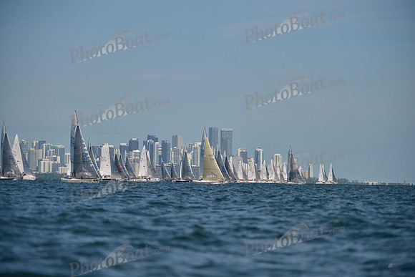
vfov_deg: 6.9
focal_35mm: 200
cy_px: 138
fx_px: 2306
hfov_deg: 10.3
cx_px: 208
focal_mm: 200
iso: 200
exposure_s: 1/5000
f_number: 4
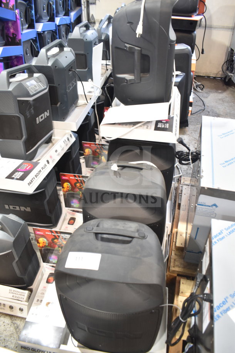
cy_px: 176
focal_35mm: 27
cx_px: 118
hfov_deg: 47.9
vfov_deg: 67.4
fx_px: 264
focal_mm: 18
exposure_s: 1/30
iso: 640
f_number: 3.5
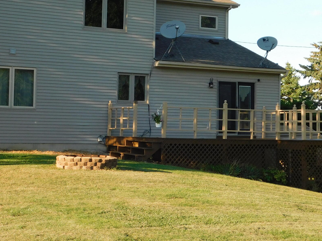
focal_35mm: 85
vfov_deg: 17.3
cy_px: 79
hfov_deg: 23.0
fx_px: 791
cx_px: 124
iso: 125
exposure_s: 1/320
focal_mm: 8
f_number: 3.7
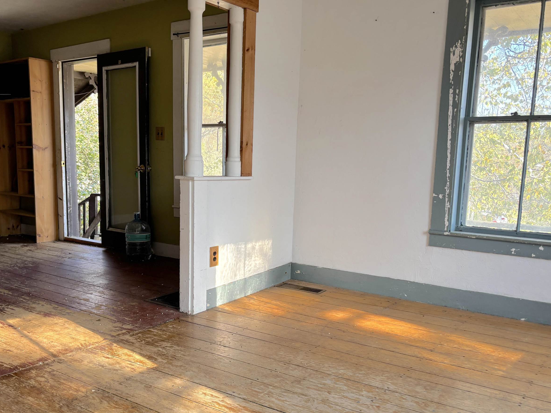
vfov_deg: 41.6
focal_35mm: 34
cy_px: 243
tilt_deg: -10.0
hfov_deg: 53.8
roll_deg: -1.6
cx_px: 243
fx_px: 541
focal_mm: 5.96
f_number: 1.6
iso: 40
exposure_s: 1/121
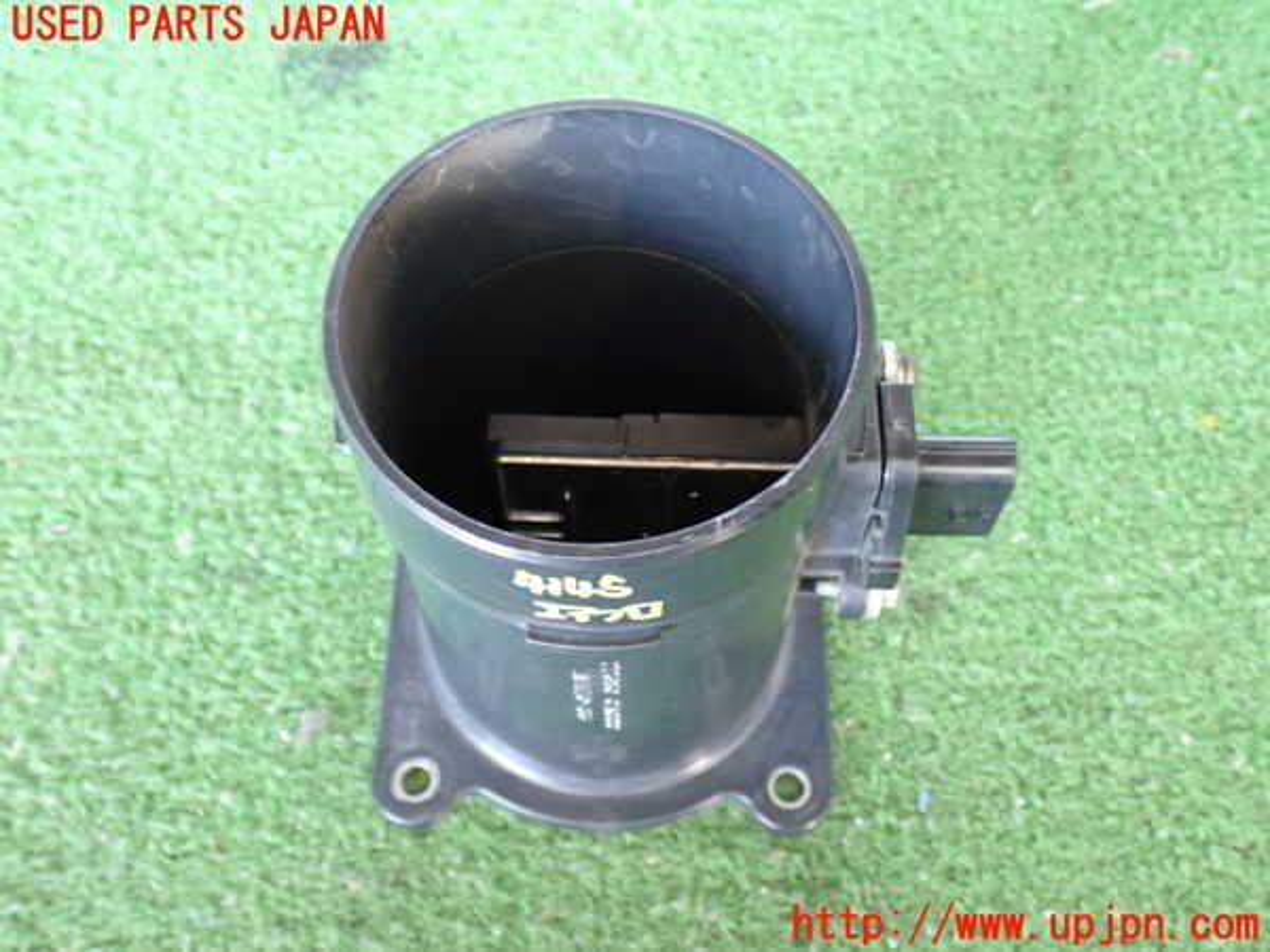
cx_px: 635
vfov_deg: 37.7
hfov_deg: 49.0
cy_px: 476
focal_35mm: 38
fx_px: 1394
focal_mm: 6.83
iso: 500
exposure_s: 1/40
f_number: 2.7
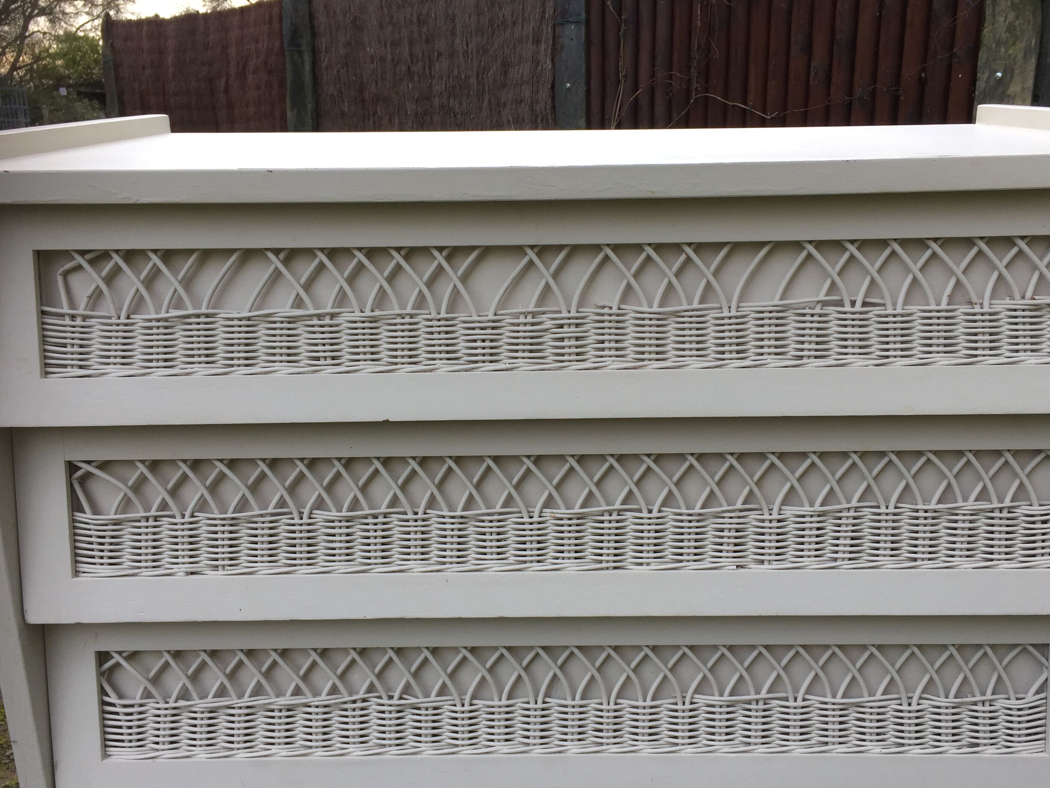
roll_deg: -0.2
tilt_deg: -16.7
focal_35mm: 34
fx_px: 1031
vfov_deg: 41.8
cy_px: 402
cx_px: 560
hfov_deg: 53.9
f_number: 2.2
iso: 32
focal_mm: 4.15
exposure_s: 1/234
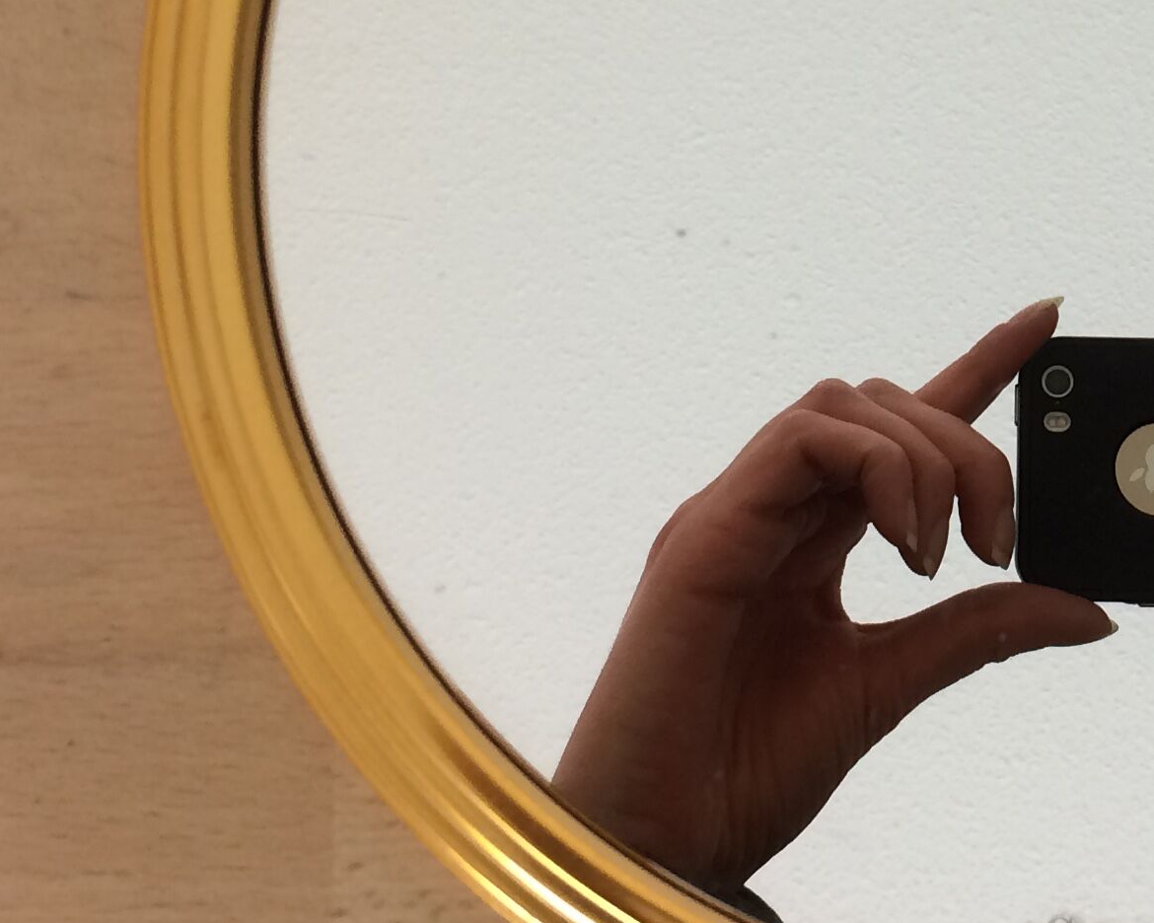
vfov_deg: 19.2
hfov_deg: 23.1
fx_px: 2698
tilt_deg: -83.8
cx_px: 1169
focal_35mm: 79
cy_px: 167
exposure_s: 1/33
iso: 40
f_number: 2.2
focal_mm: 4.15
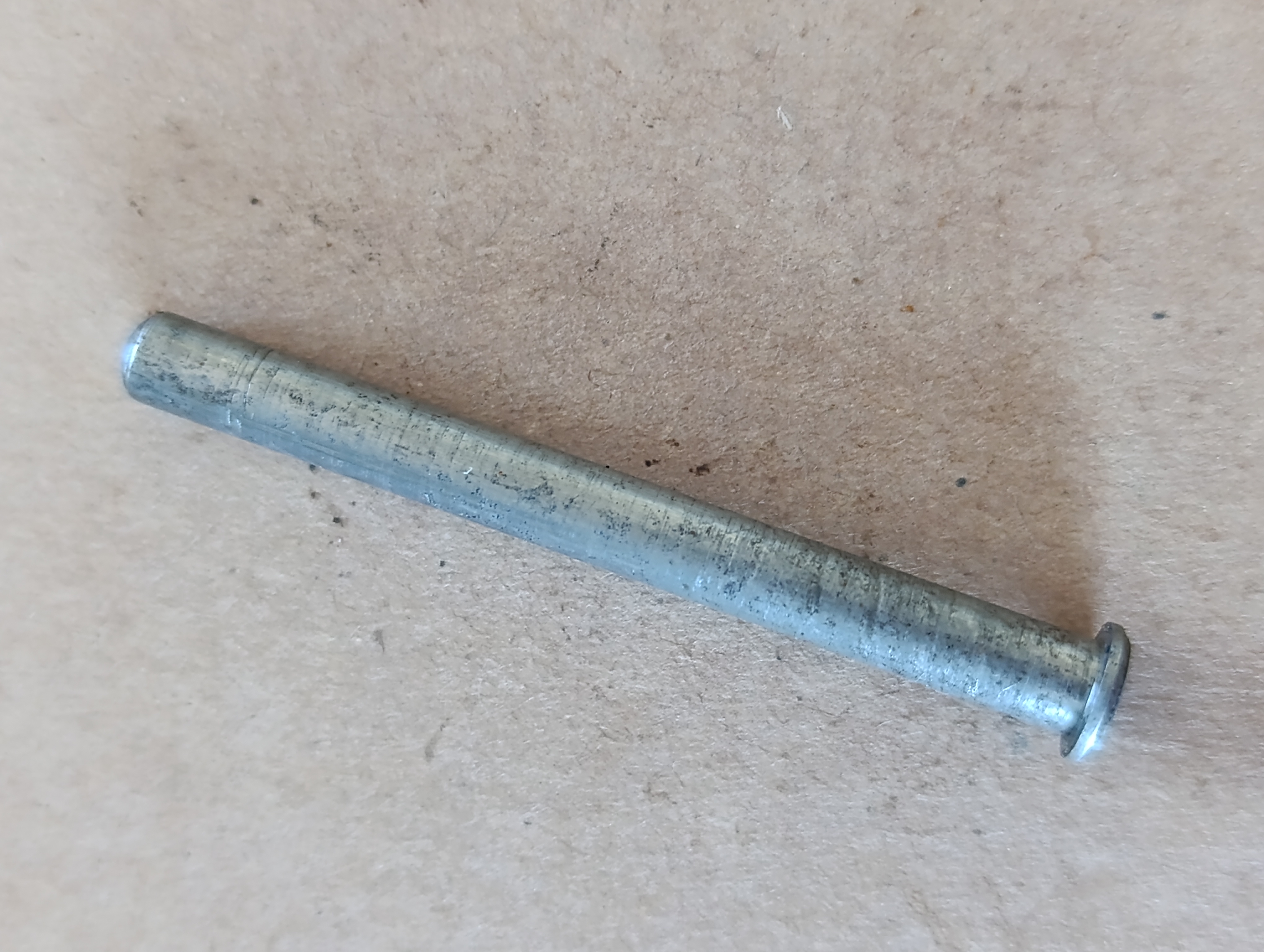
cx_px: 632
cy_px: 476
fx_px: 1682
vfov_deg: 31.6
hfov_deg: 41.2
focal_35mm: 46
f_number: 1.6
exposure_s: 1/50
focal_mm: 6.14
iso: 1250
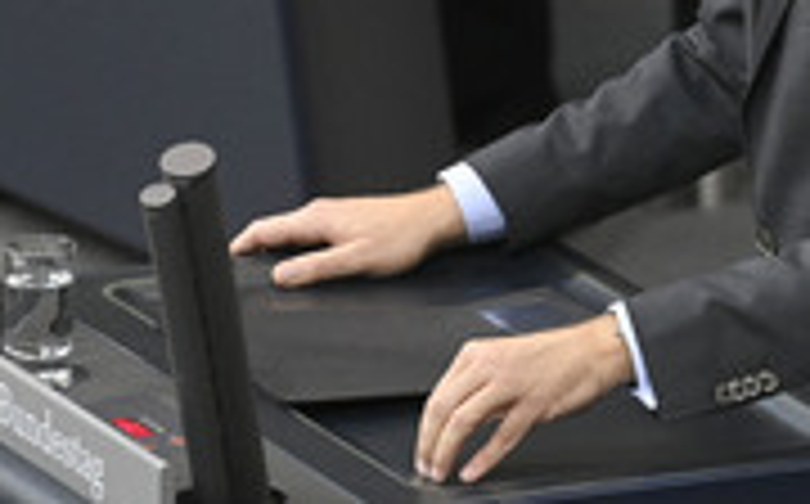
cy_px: -54
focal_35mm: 793
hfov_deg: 2.7
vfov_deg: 1.7
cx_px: 902
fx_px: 17484
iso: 10000
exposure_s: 1/400
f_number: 5.6
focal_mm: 310
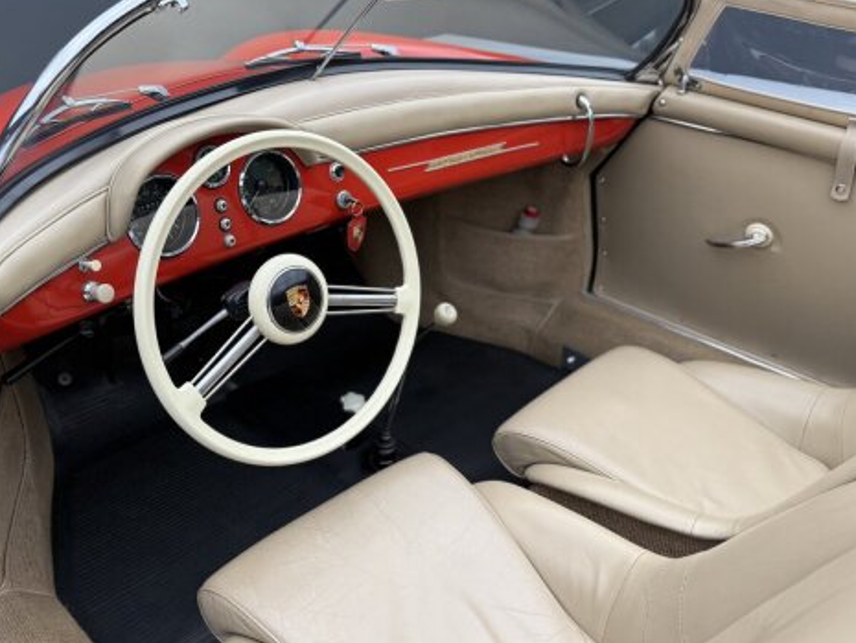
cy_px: 306
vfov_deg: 43.0
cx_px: 403
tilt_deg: -27.9
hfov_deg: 55.3
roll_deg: -0.8
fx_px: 816
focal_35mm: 33
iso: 200
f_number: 1.78
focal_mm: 6.76
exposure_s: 1/99
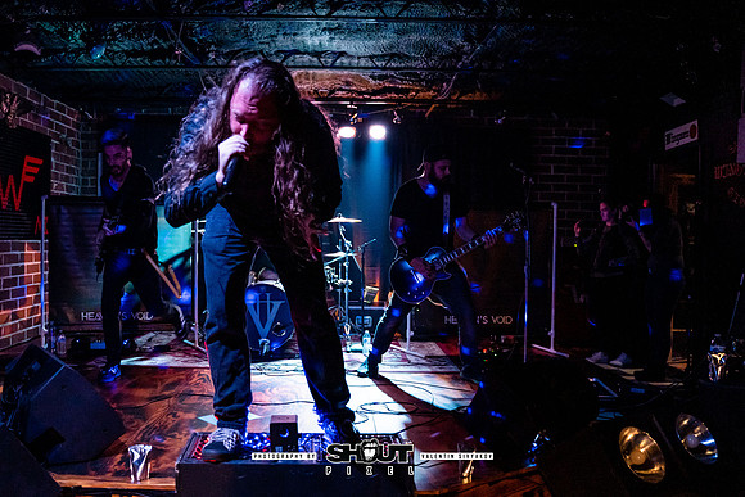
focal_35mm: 31
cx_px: 331
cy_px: 246
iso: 2500
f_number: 2.8
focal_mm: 28
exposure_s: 1/200
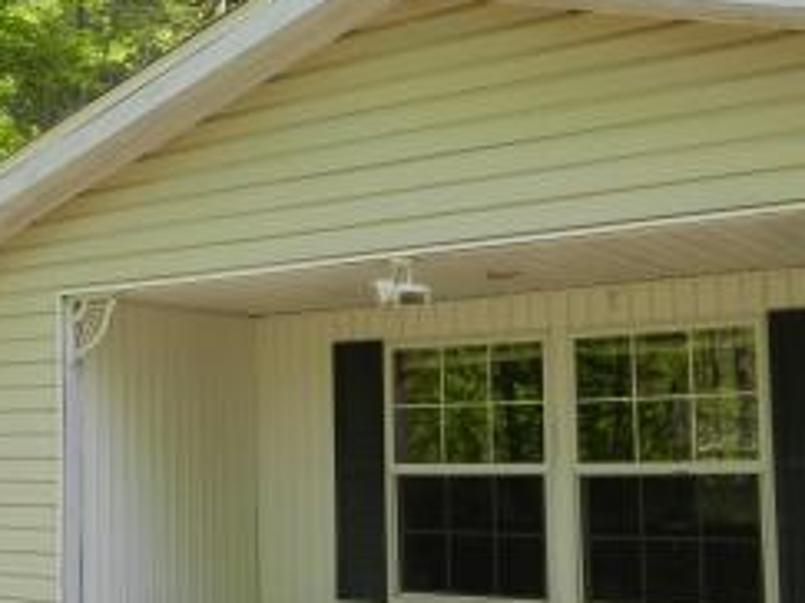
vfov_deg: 26.4
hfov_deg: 34.6
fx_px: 1278
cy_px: 381
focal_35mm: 55
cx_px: 255
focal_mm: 4
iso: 160
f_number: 3.4
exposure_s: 1/400
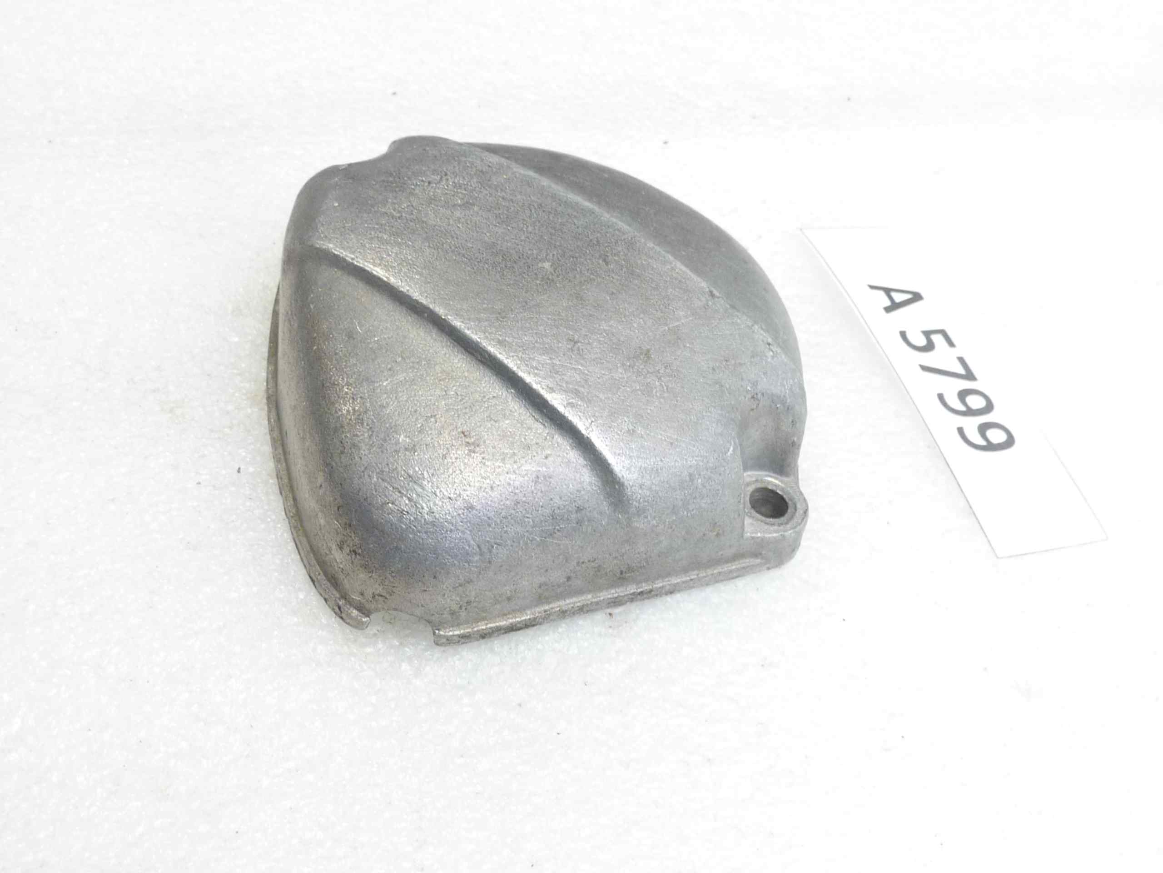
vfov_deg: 37.7
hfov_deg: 49.0
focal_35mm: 38
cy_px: 436
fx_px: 1277
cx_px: 582
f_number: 3.3
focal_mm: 4.4
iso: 80
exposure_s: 1/8
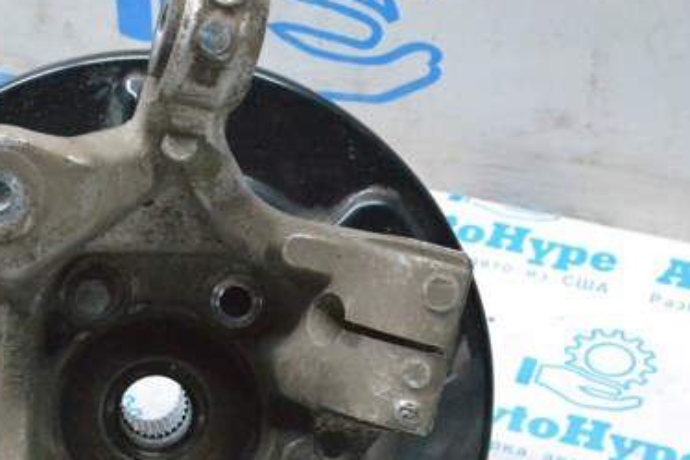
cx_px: 151
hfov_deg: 22.4
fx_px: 1721
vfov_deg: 15.1
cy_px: 353
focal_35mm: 90
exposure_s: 1/160
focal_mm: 35
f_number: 9
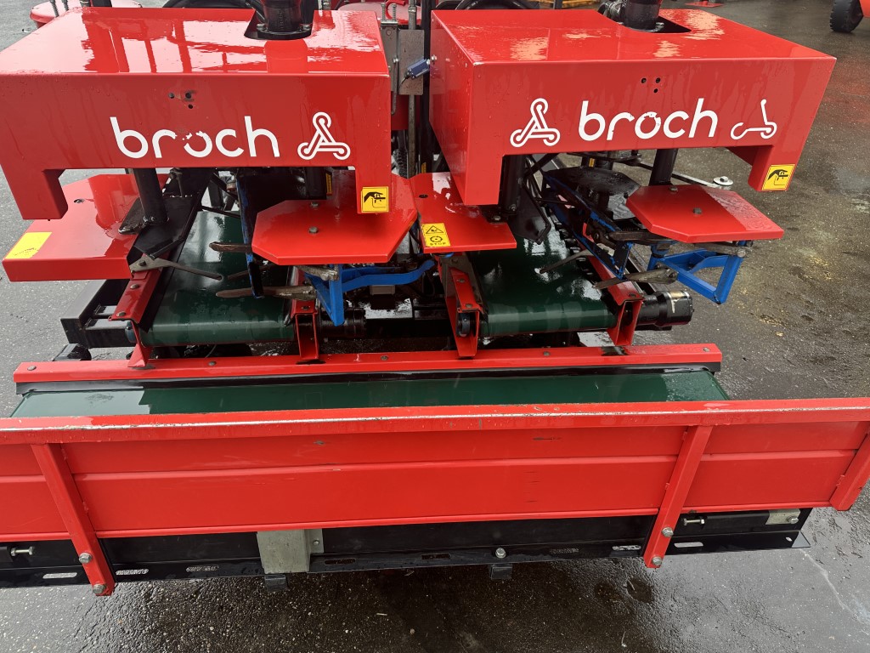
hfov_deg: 71.6
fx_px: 603
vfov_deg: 56.8
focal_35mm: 24
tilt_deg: -35.2
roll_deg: +0.7
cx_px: 435
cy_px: 326
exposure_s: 1/121
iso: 80
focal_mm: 6.86
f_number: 1.78
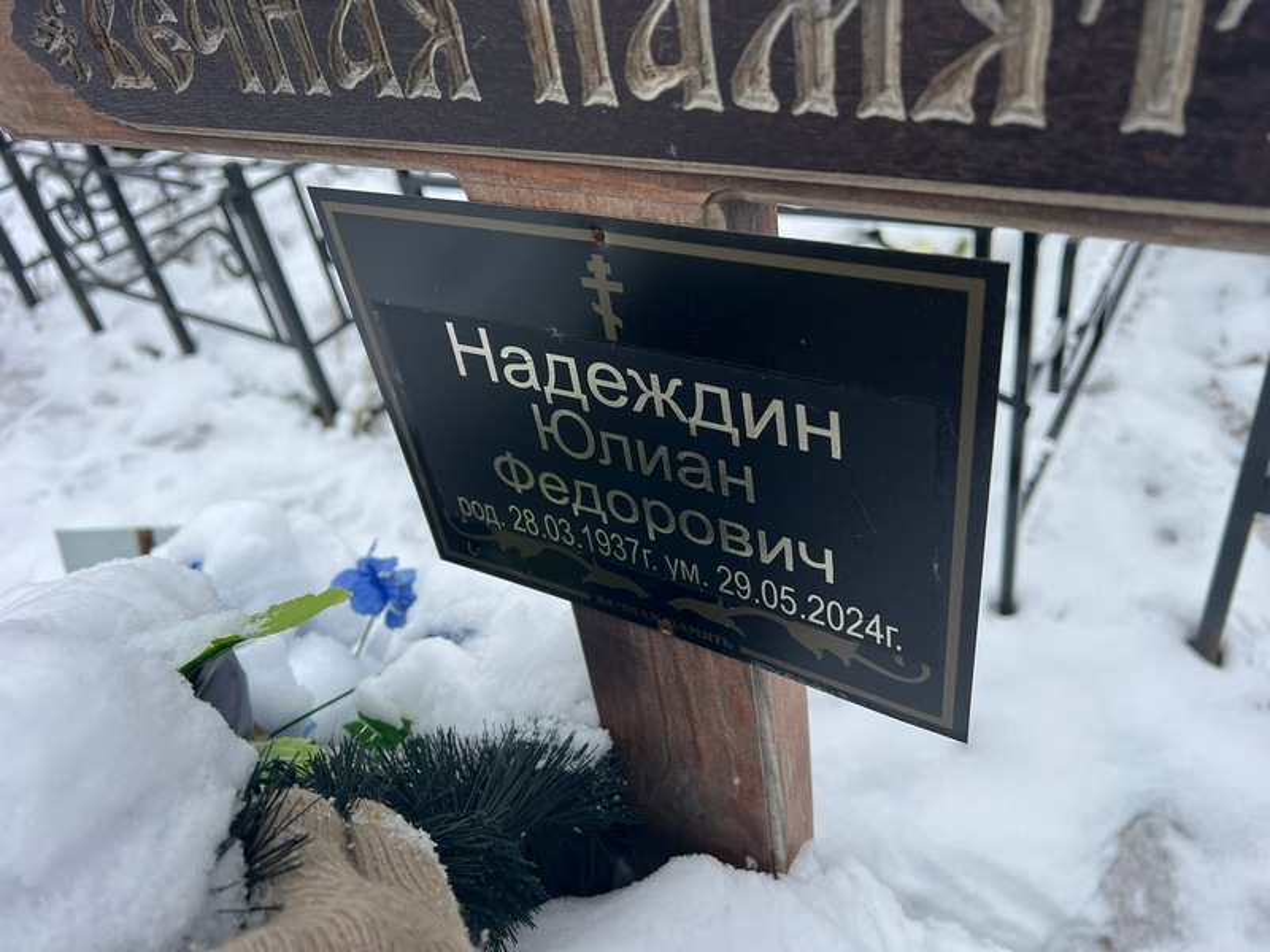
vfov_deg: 53.1
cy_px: 476
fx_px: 954
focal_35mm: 26
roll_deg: +9.6
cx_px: 635
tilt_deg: -35.5
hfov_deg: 67.3
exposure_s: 1/399
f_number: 1.5
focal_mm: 5.7
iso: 50
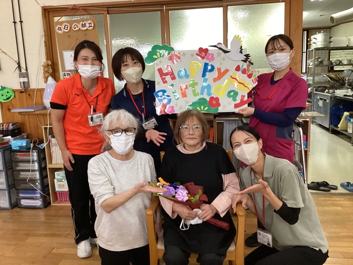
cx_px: 176
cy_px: 132
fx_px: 316
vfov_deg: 45.4
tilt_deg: -10.3
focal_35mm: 31
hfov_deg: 58.4
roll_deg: +3.1
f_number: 2.4
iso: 250
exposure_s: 1/50
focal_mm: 3.3
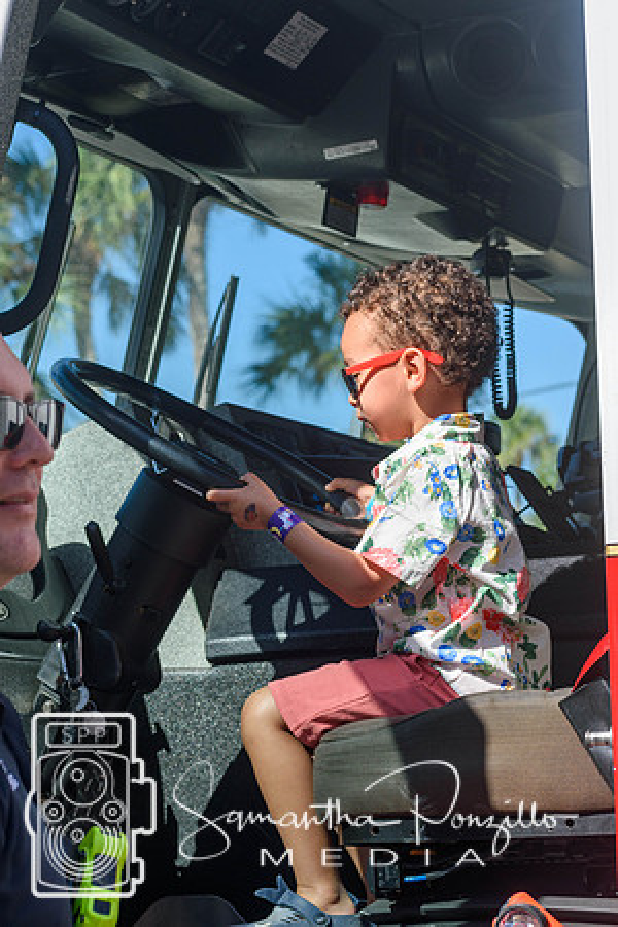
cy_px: 464
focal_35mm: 105
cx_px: 309
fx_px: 2704
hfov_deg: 13.0
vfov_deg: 19.5
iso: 200
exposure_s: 1/640
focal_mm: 70
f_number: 6.3
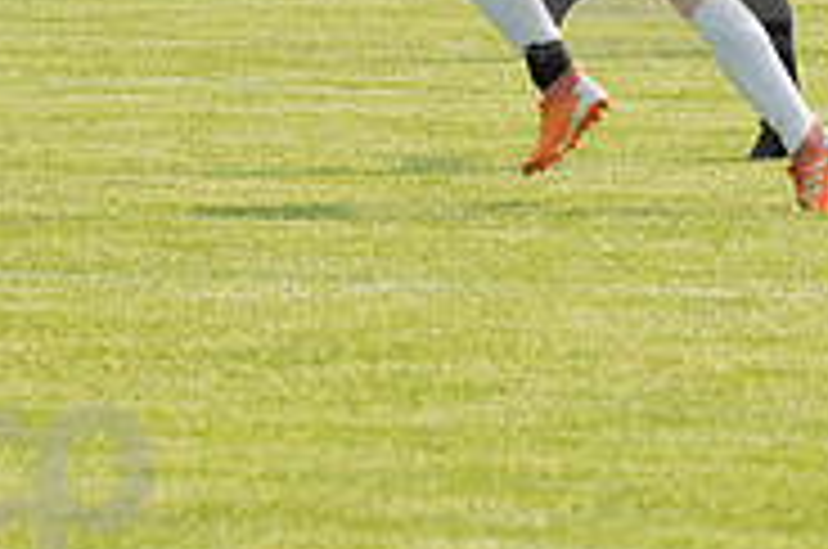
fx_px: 21766
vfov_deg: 1.4
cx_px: 652
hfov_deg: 2.2
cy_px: -99
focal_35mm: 948
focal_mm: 200
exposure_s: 1/2000
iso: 800
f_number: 5.6
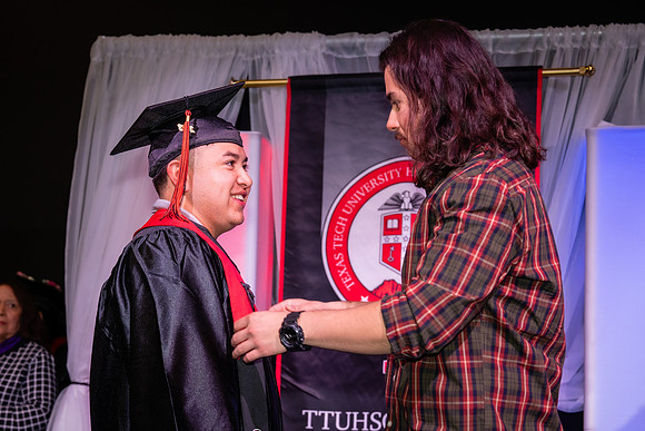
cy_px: 275
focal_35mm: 90
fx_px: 1611
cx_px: 324
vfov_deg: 15.2
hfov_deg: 22.6
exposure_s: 1/160
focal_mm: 70
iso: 1000
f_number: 5.6
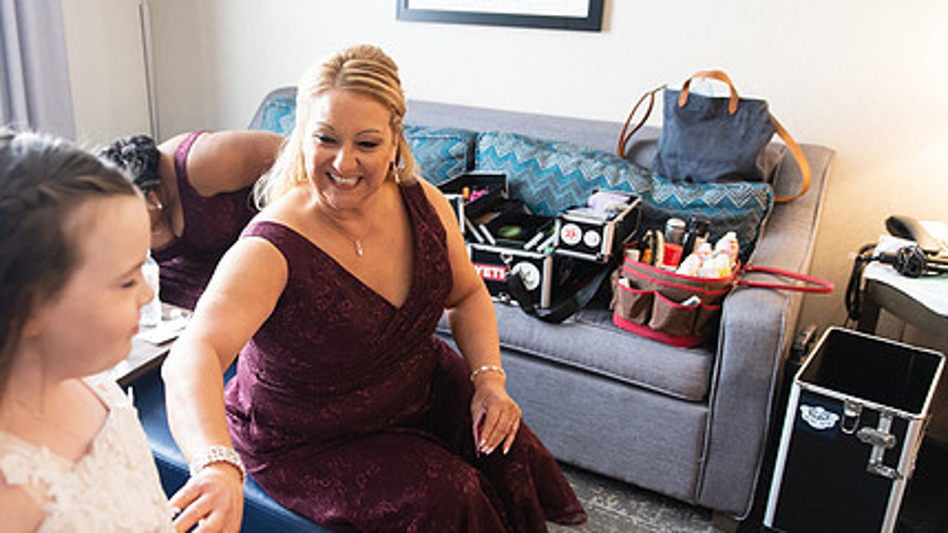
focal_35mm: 34
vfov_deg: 34.5
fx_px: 854
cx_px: 334
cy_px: 220
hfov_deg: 57.0
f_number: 2.8
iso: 2000
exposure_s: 1/125
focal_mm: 24
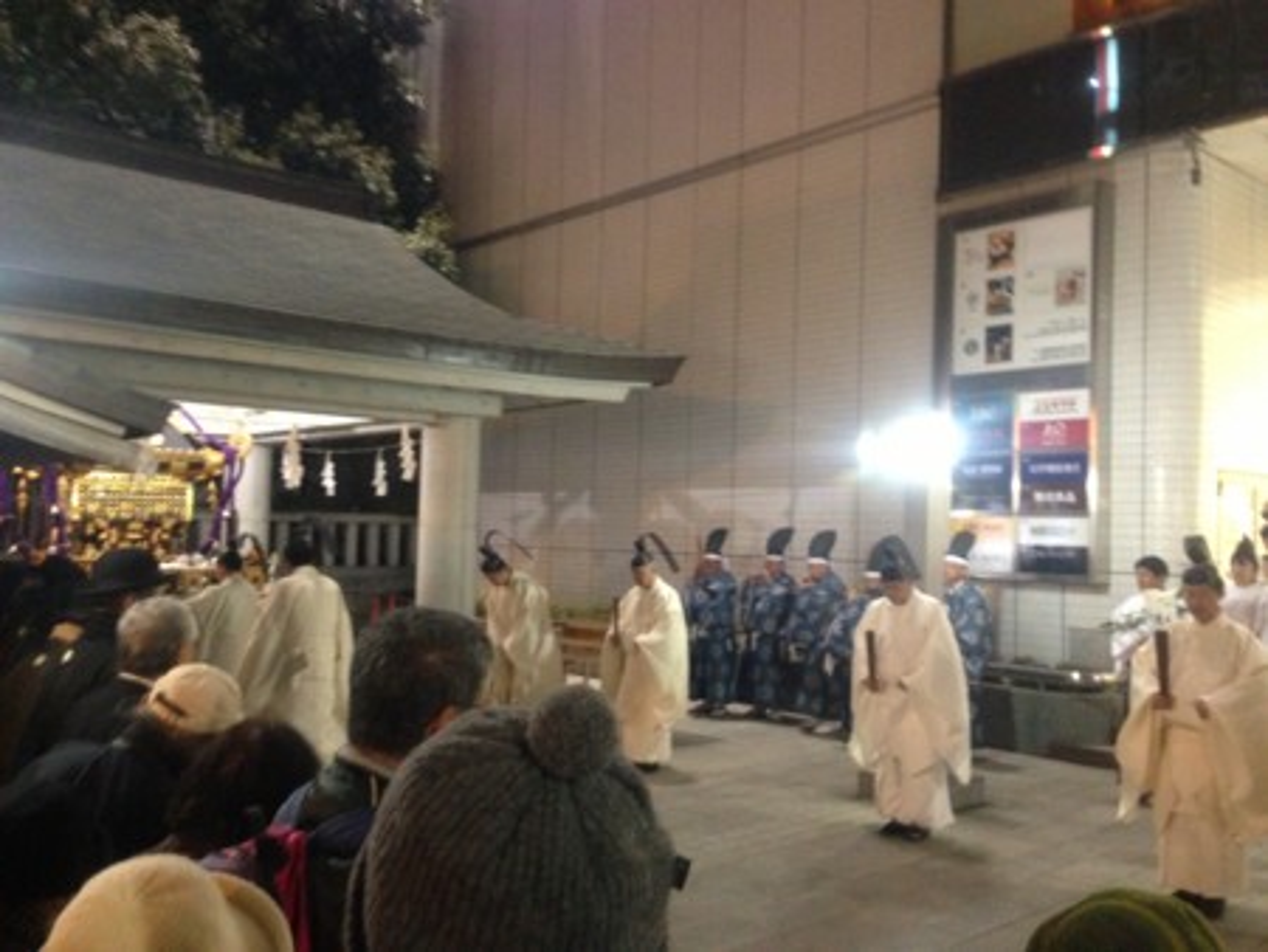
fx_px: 1209
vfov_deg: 43.0
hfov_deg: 55.3
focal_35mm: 33
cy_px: 476
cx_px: 634
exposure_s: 1/15
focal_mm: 4.13
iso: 400
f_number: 2.4
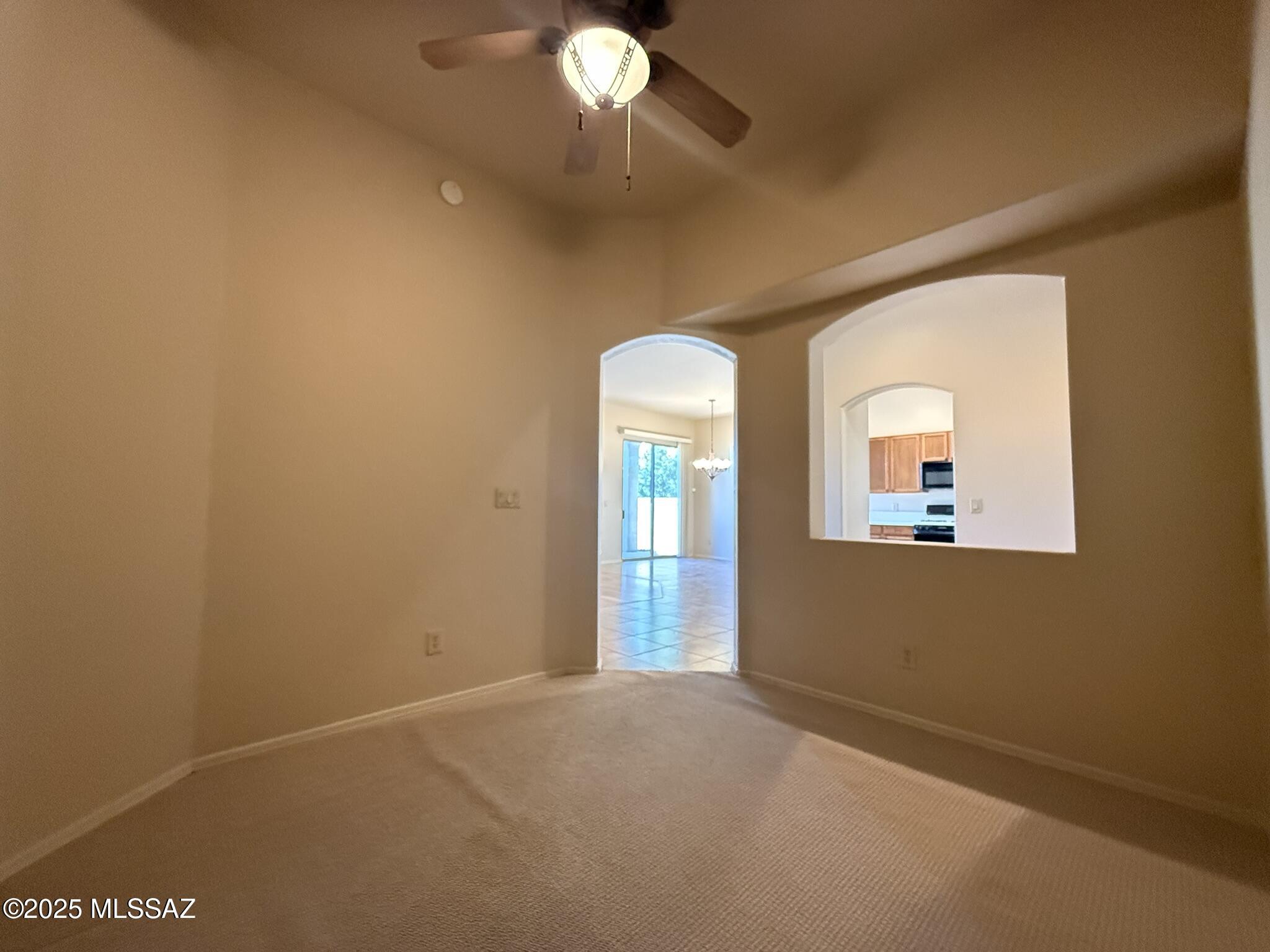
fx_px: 514
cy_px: 476
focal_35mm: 14
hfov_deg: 102.1
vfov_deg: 85.7
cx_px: 635
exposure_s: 1/60
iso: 1000
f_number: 2.2
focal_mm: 2.22
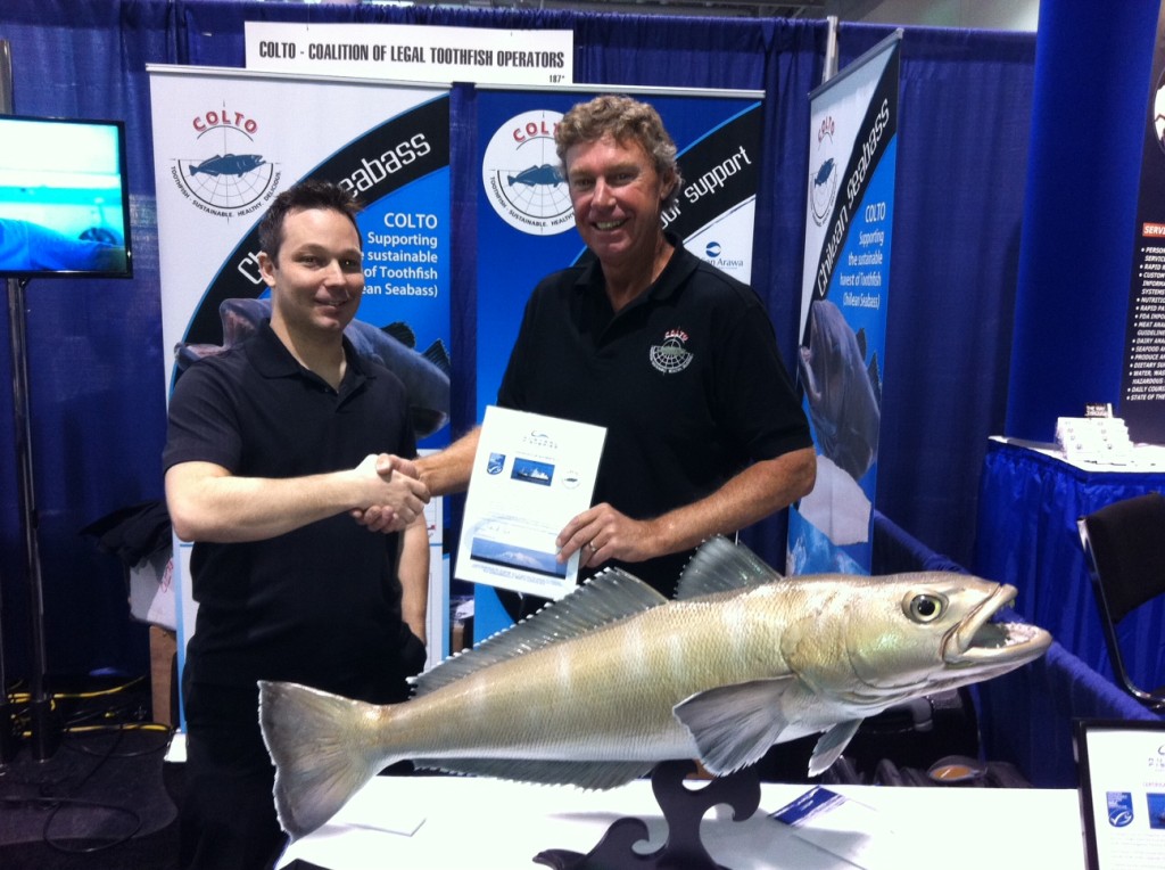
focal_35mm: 35
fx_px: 1176
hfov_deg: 52.7
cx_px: 582
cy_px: 435
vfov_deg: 40.6
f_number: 2.8
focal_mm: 3.85
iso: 160
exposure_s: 1/15
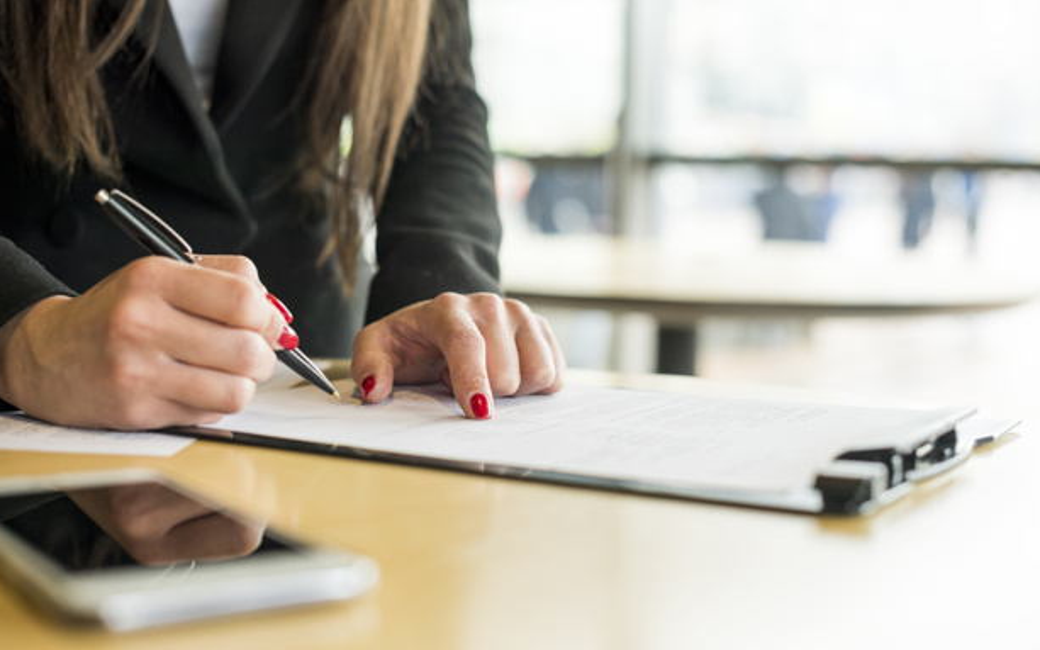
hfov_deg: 38.9
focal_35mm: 52
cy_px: 325
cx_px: 517
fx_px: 1474
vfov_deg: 24.9
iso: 250
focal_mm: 50
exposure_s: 1/200
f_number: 2.8
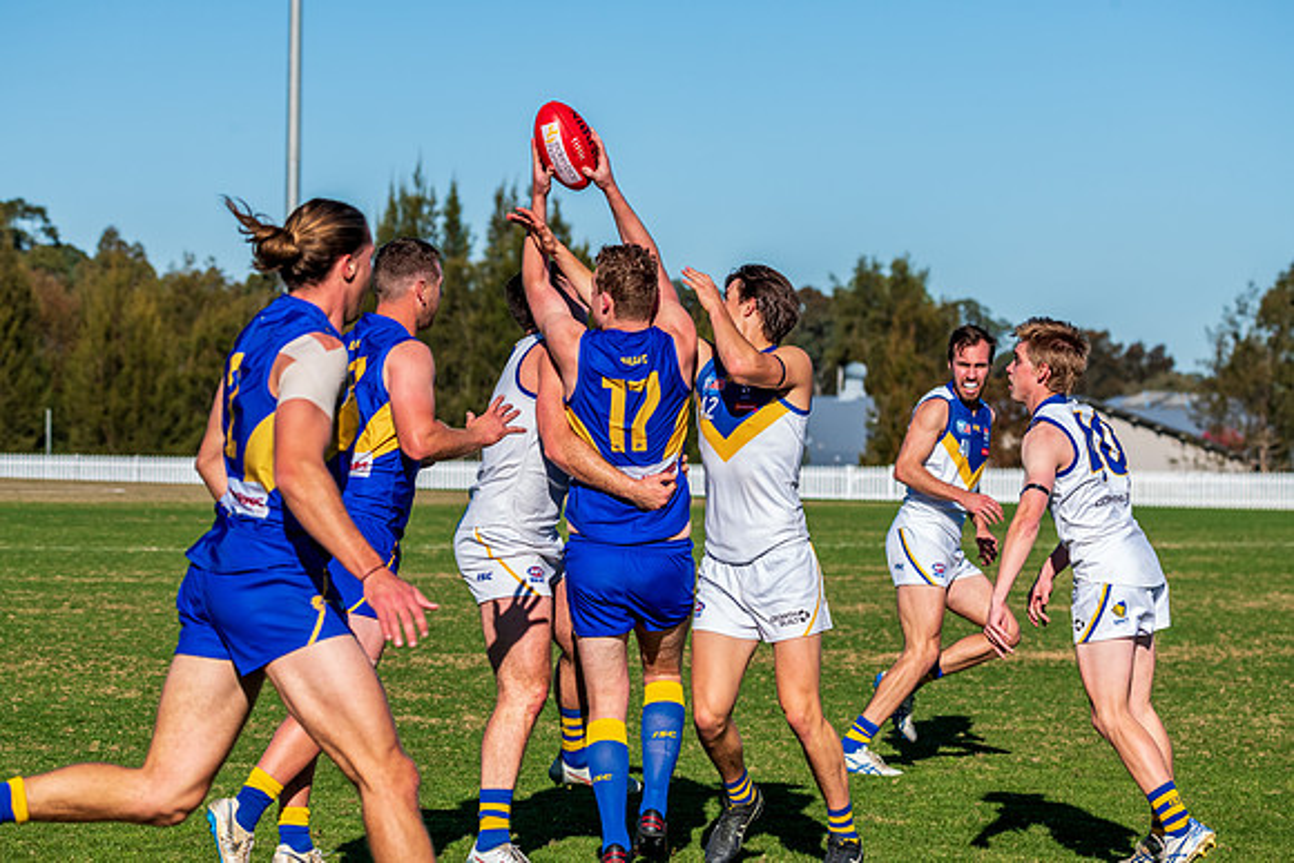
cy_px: 432
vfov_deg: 9.2
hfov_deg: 13.7
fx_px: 5393
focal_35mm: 150
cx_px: 647
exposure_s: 1/2000
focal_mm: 150
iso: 800
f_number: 10
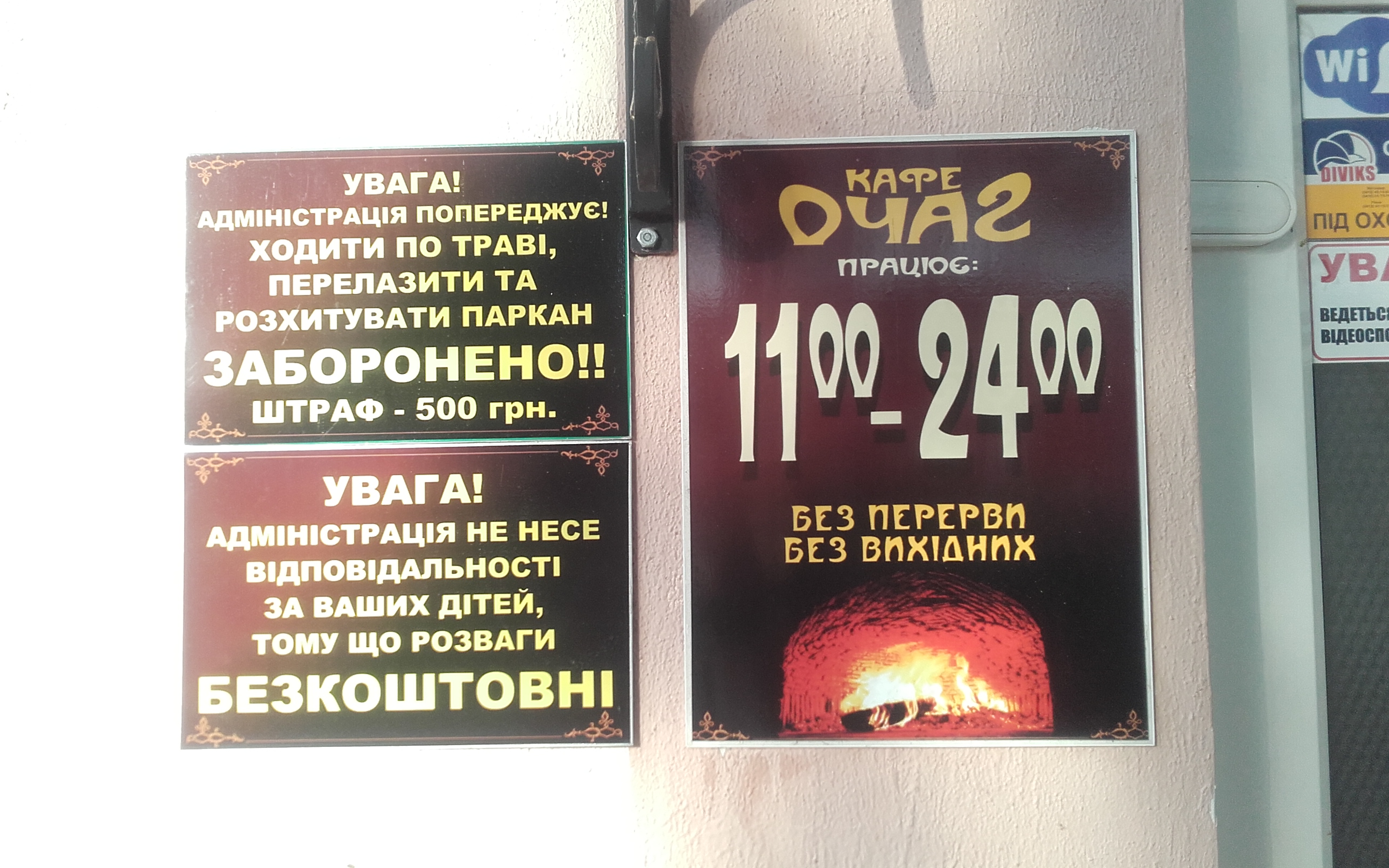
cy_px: 410
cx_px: 694
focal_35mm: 33
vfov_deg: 38.3
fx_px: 1249
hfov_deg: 58.1
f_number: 2.2
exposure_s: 1/273
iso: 50
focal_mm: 3.31
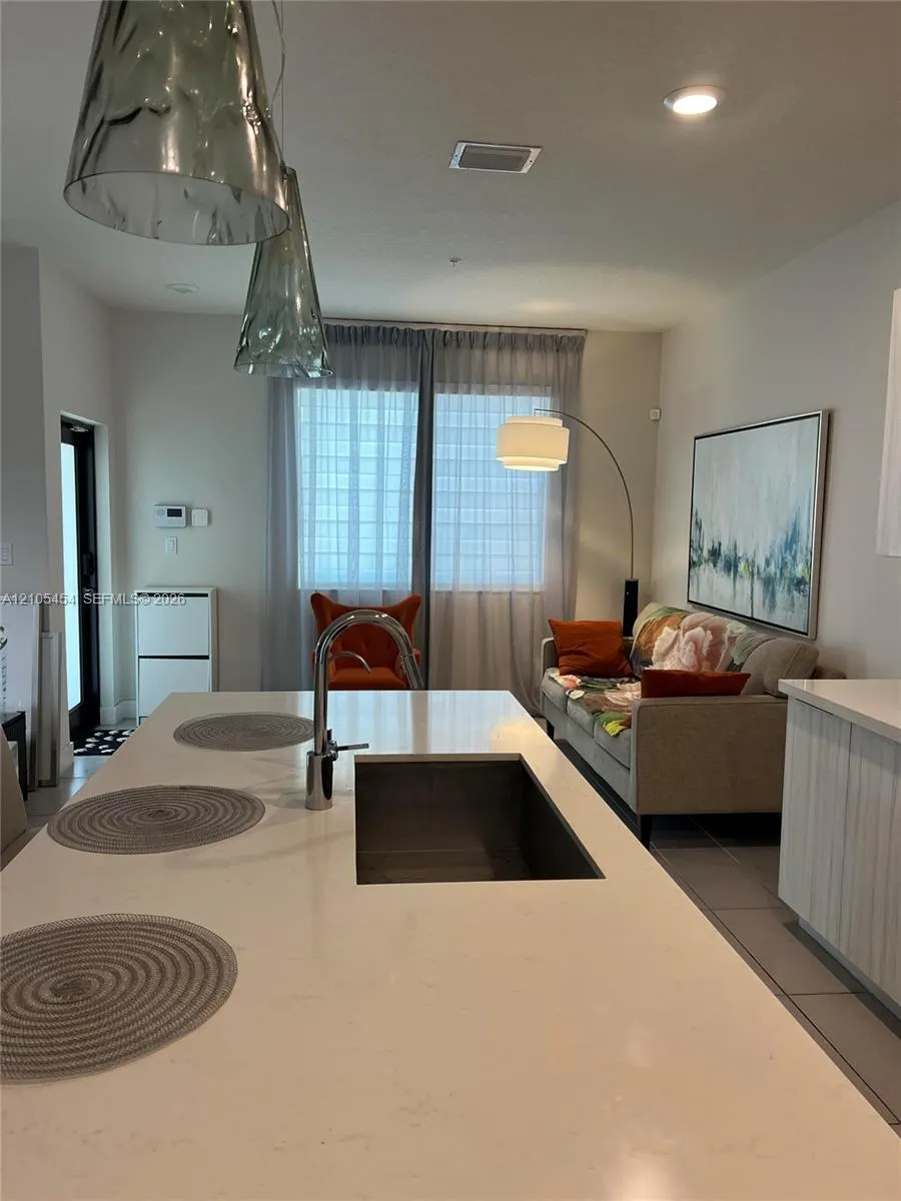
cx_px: 450
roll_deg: -1.5
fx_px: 902
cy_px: 600
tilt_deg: -5.7
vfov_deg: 67.3
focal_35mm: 26
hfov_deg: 53.1
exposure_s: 1/120
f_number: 1.5
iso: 125
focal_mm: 5.7
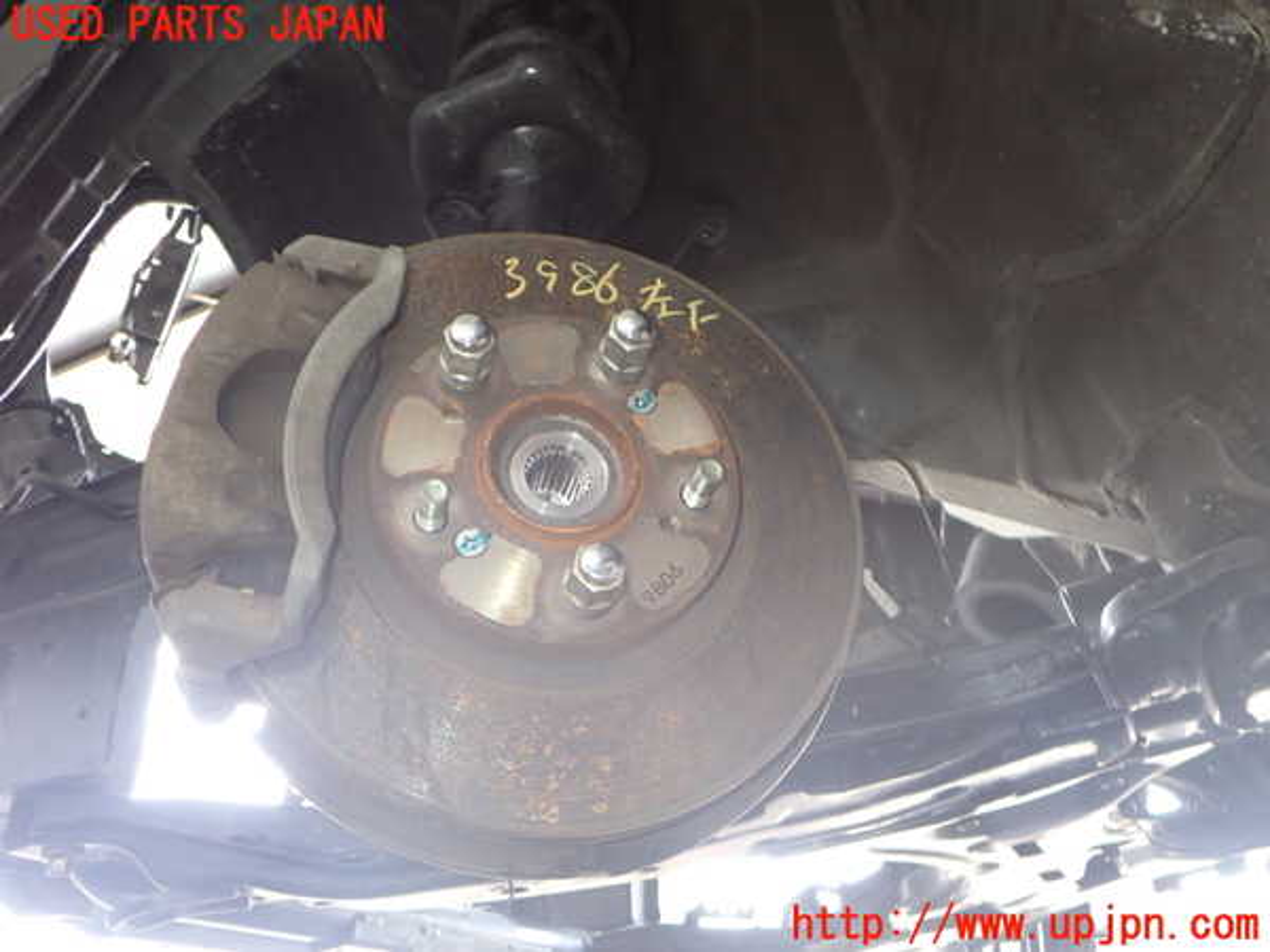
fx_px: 1101
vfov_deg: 46.8
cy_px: 476
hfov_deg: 60.0
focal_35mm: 30
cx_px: 635
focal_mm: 5.4
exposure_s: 1/50
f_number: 2.3
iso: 200
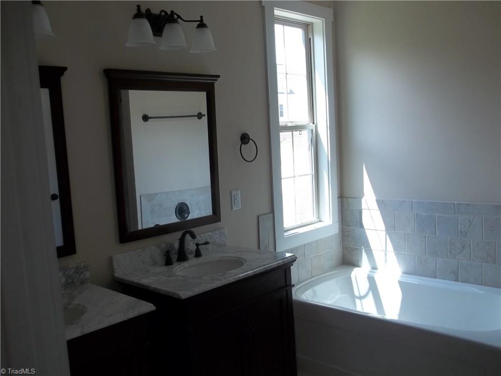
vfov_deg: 42.9
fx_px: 478
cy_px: 188
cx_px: 250
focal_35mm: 33
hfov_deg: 55.4
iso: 64
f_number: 3.3
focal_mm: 5.9
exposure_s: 1/60
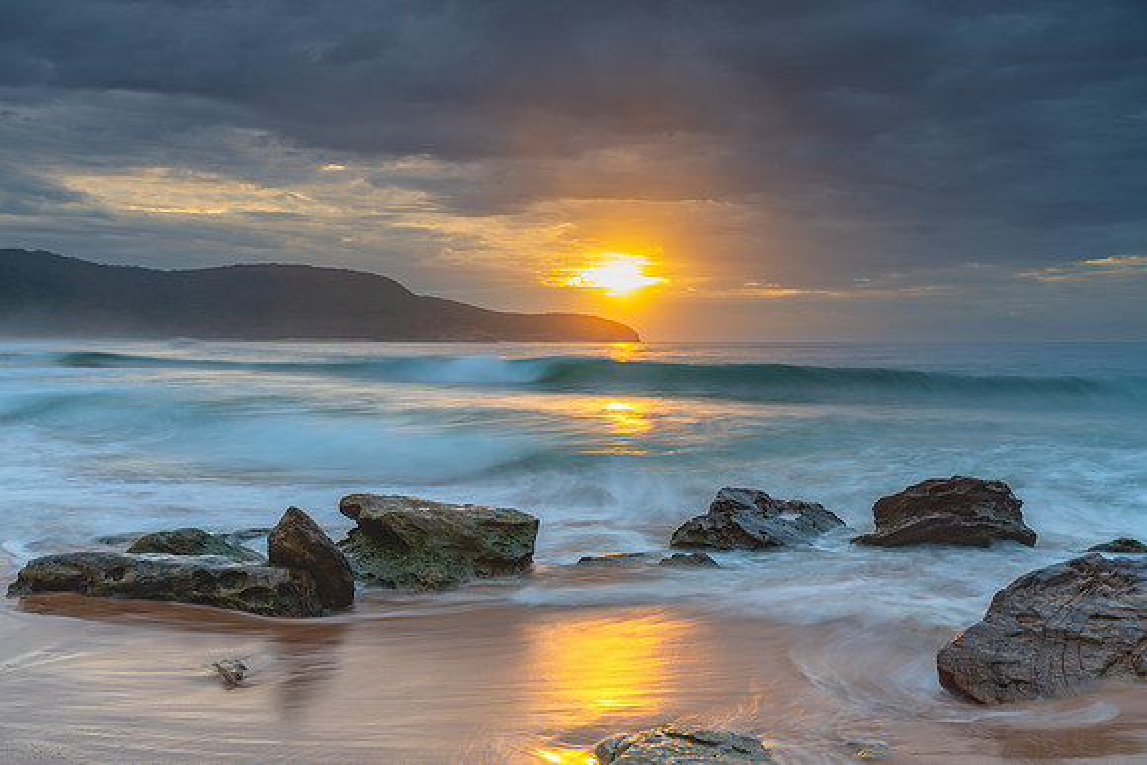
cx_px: 574
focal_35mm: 38
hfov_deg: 50.3
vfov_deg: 34.8
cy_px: 382
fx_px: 1221
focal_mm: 38
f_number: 9
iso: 31
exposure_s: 1.3
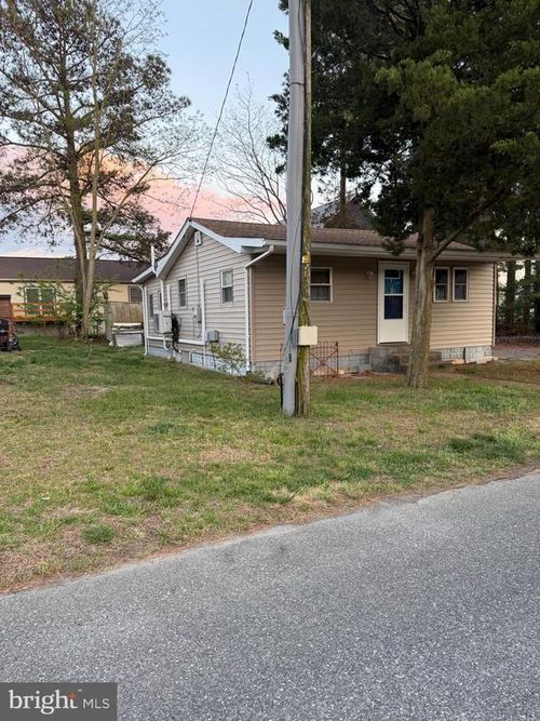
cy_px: 360
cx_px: 270
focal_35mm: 24
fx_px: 499
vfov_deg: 71.6
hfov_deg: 56.8
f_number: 1.78
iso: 125
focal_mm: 6.76
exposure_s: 1/121
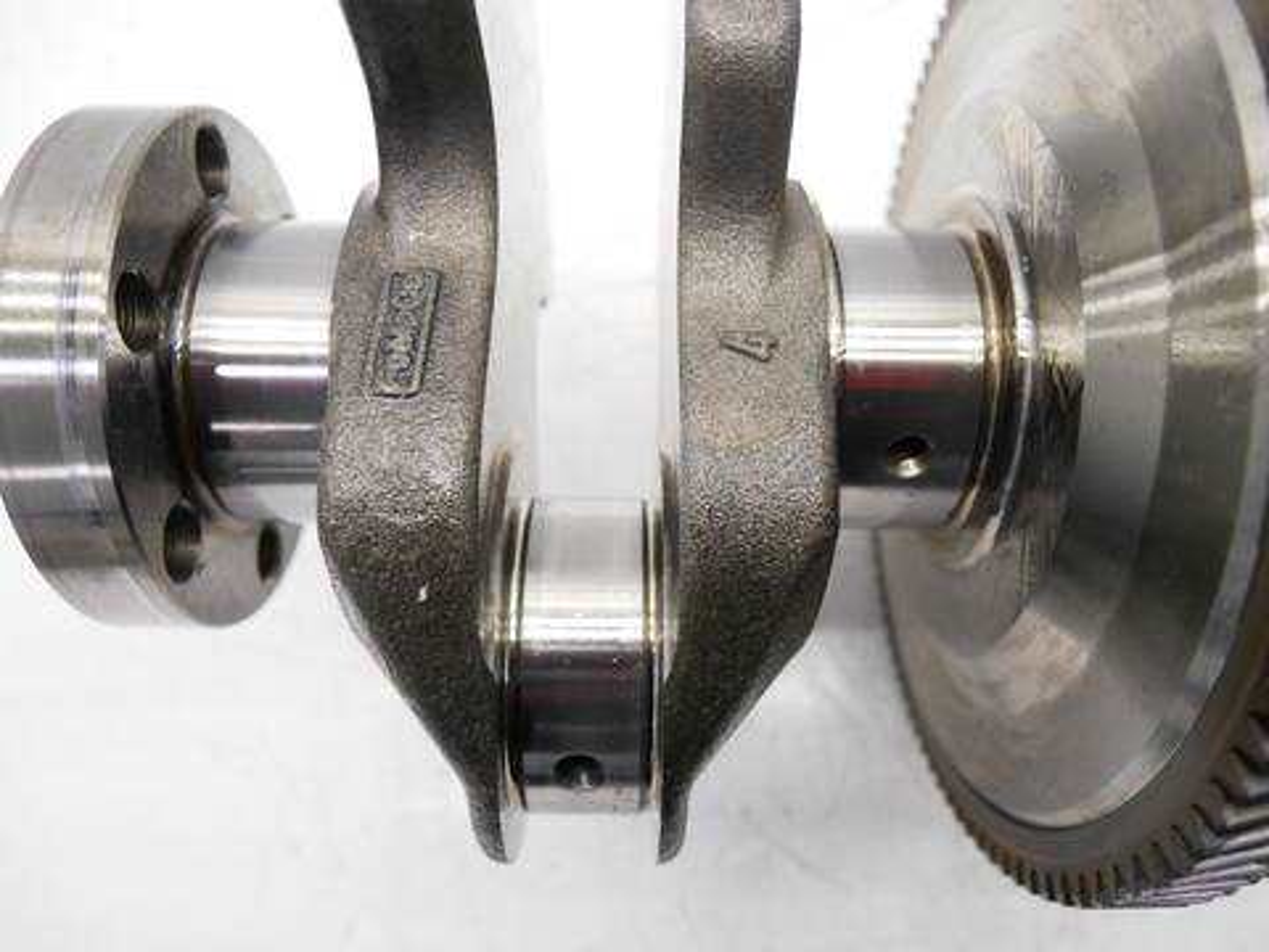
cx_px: 634
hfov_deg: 71.6
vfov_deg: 56.8
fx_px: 880
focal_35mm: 24
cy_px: 476
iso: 640
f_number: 3.5
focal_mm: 12
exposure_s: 1/60
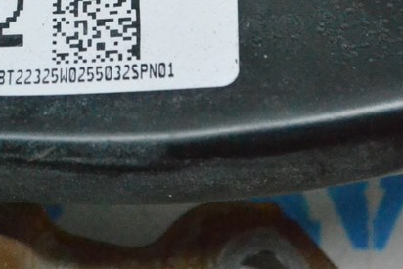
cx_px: 102
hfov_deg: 10.0
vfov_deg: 6.7
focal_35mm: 205
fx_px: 2298
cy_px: -3
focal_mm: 55
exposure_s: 1/1000
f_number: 5.6
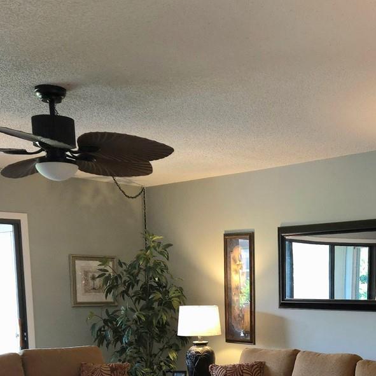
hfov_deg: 30.4
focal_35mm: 55
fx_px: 676
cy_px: 372
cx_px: 295
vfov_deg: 29.2
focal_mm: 5.4
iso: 320
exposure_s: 1/60.2
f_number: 1.8
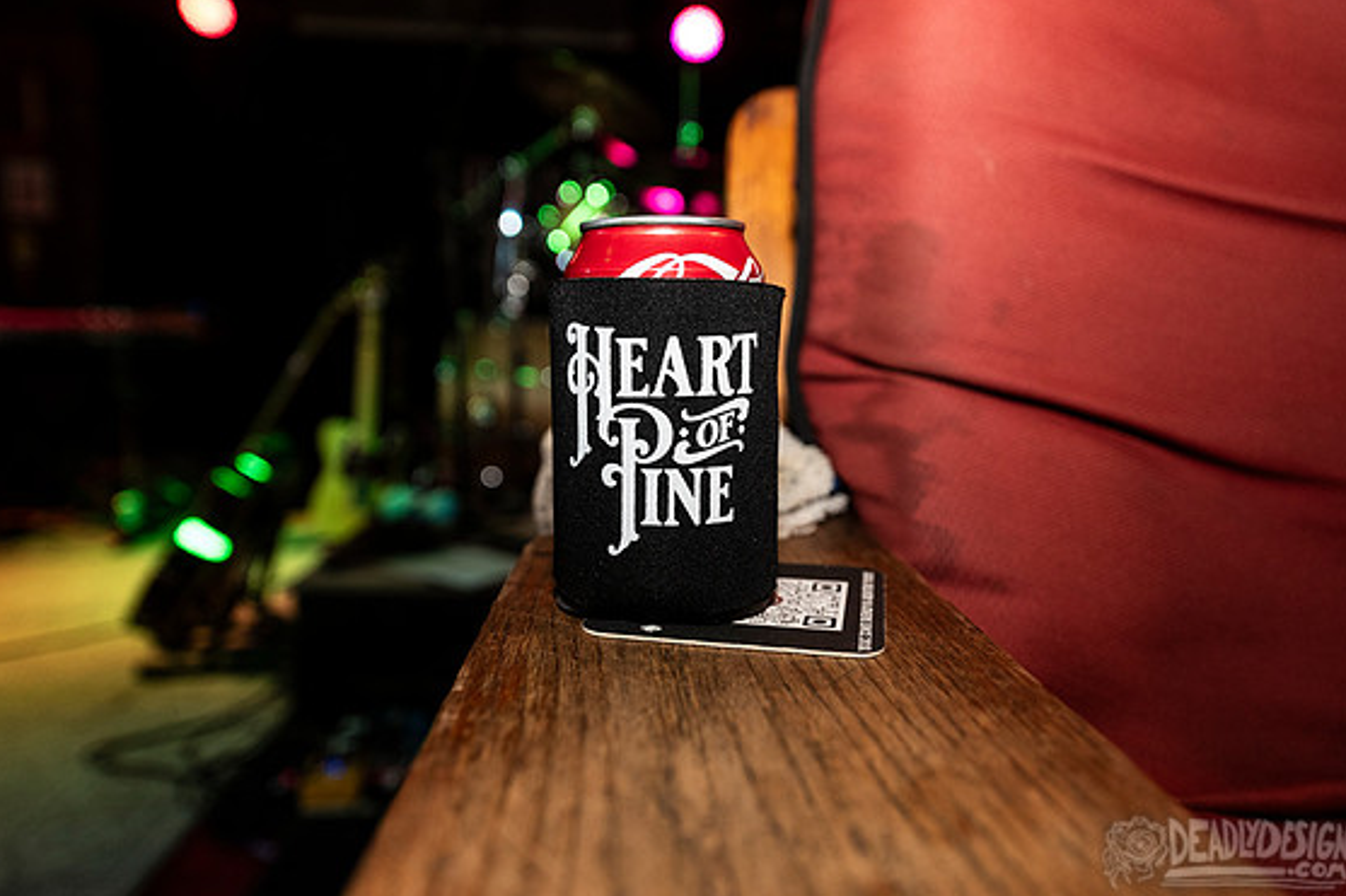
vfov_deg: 51.3
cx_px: 689
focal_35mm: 25
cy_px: 436
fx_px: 934
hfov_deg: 71.5
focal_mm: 24
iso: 2000
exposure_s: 1/80
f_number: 3.2
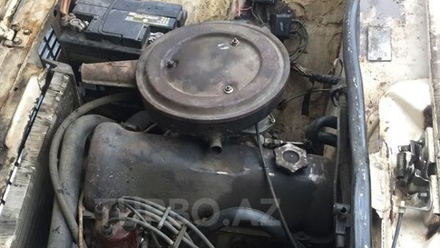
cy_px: 212
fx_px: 502
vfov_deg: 27.0
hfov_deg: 47.2
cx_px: 188
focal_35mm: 43
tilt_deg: -62.3
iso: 80
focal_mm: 4.15
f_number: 2.2
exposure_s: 1/33
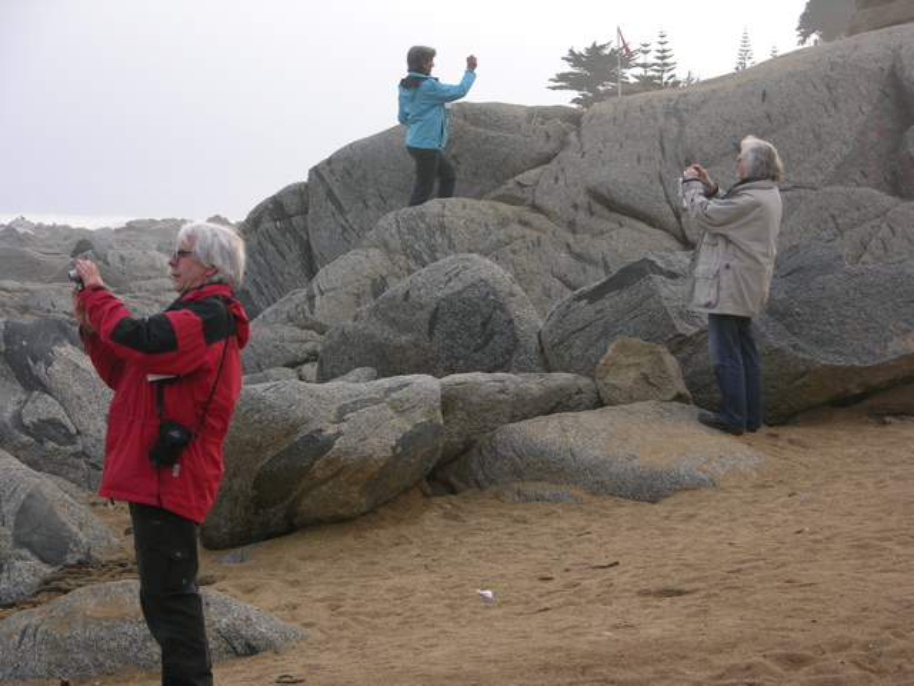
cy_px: 343
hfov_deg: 21.1
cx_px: 457
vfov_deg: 15.9
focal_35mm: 93
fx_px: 2456
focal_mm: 23.7
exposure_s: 1/122
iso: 50
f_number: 3.6
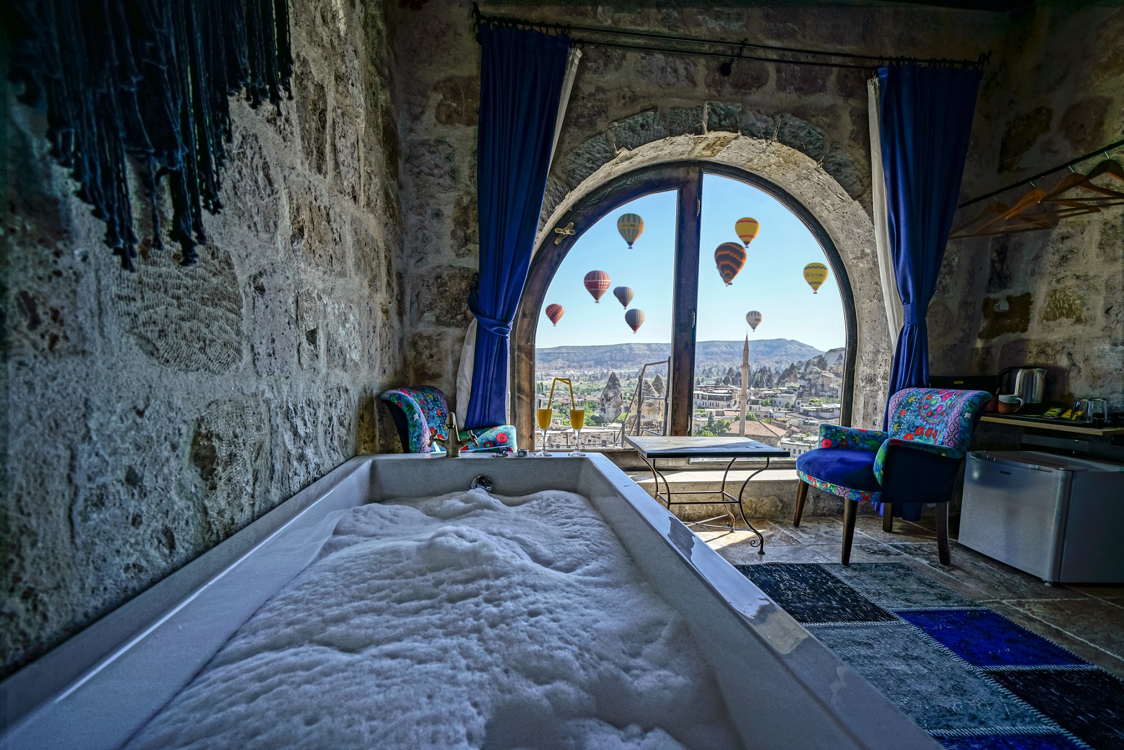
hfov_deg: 96.7
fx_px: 500
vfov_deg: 73.8
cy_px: 375
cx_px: 562
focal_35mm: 16
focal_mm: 16
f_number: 4.5
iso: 250
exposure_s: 1/320
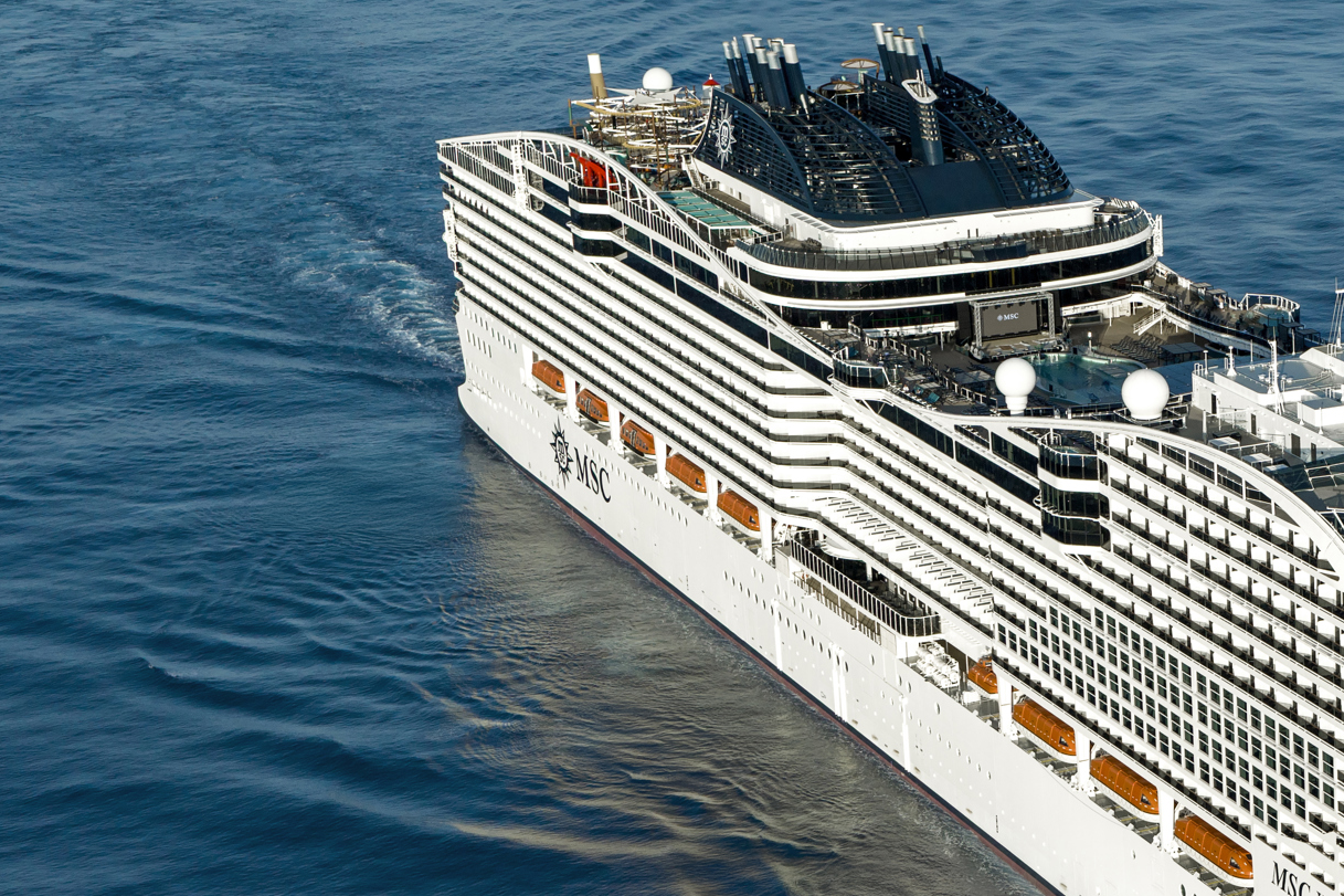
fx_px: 3434
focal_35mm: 92
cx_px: 1589
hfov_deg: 20.8
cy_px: 709
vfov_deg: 14.8
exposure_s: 1/160
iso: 400
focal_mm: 35
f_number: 6.3
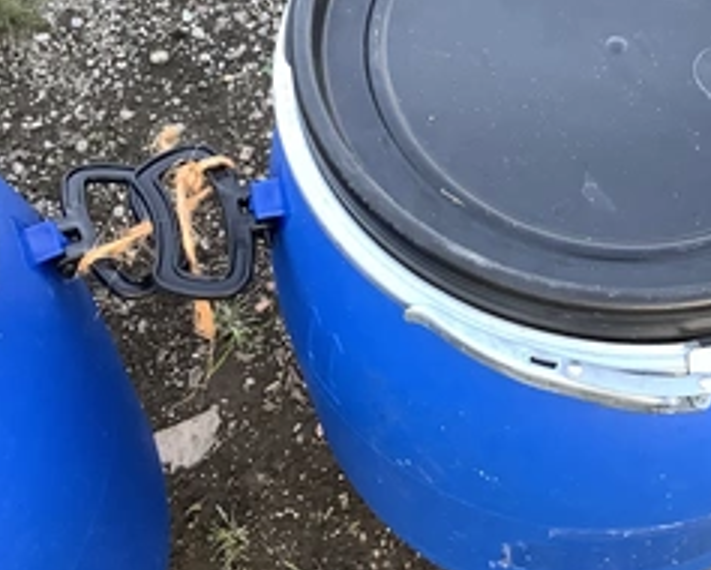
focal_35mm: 51
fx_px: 1074
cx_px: 567
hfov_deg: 35.5
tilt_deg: -51.1
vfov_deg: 29.2
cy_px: 132
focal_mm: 3.3
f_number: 2.4
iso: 125
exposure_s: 1/60
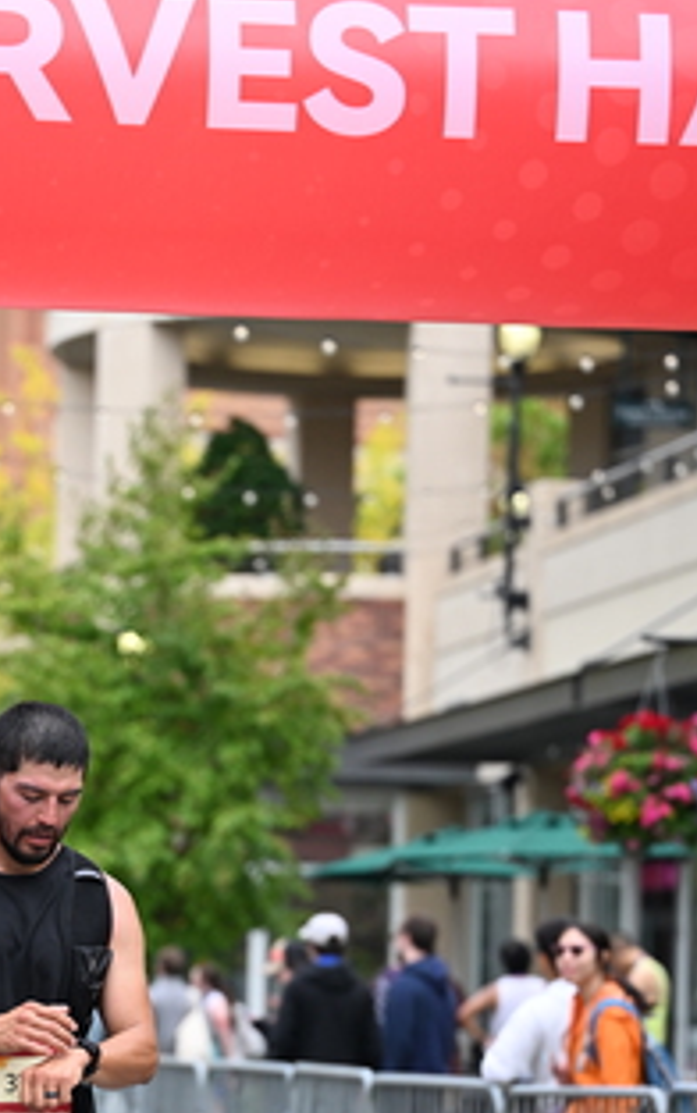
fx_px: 4947
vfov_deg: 12.8
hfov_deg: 8.0
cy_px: 836
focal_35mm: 163
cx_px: 76
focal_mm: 91
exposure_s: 1/2000
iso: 640
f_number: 2.8
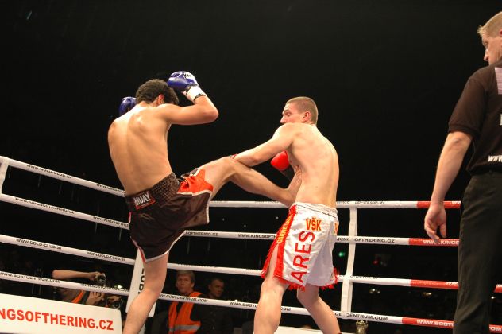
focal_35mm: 46
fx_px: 648
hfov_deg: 42.4
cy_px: 167
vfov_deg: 28.9
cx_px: 251
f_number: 2.8
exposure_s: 1/400
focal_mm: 31
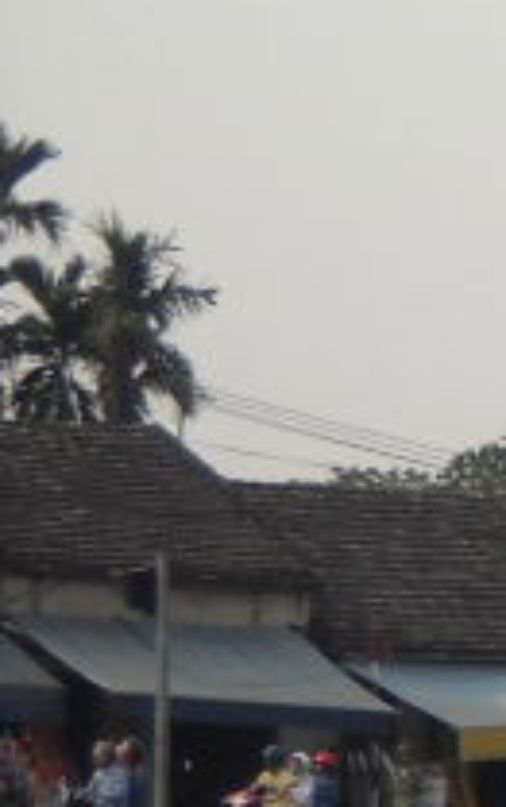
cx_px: 1947
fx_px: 4690
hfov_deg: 5.5
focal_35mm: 213
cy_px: 931
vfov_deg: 9.7
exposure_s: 1/201
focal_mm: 6.72
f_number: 5.5
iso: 64
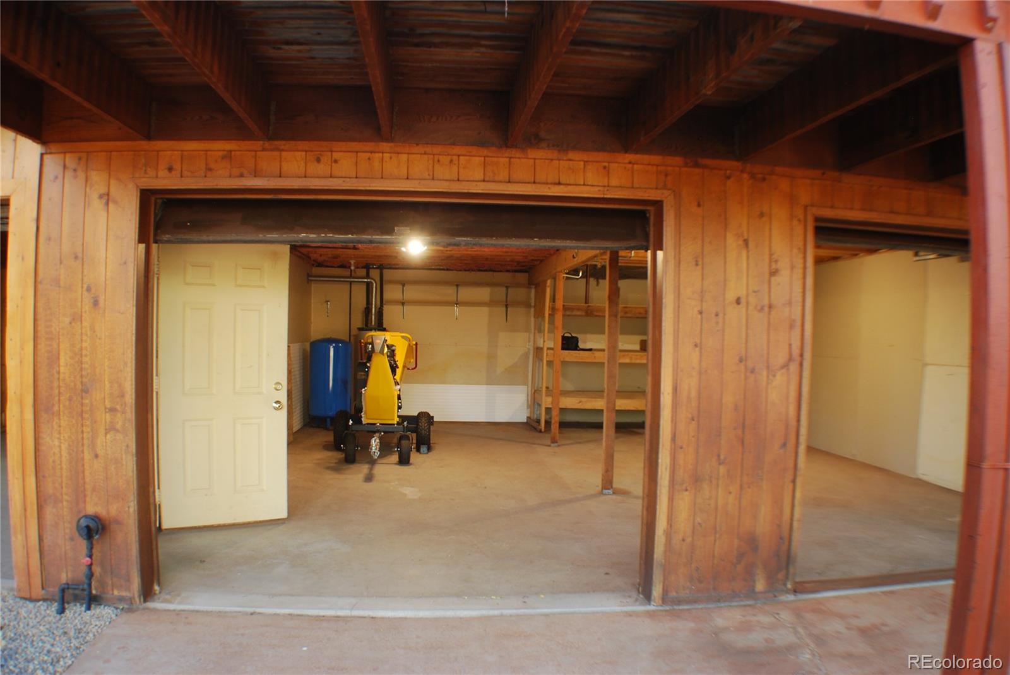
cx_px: 505
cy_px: 338
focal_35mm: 33
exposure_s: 1/30
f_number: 4
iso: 250
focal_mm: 22
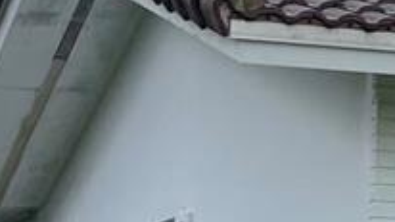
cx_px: 1522
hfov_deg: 7.5
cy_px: 207
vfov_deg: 5.7
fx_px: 2221
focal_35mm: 212
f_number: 1.6
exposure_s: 1/1030
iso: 32
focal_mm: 5.1
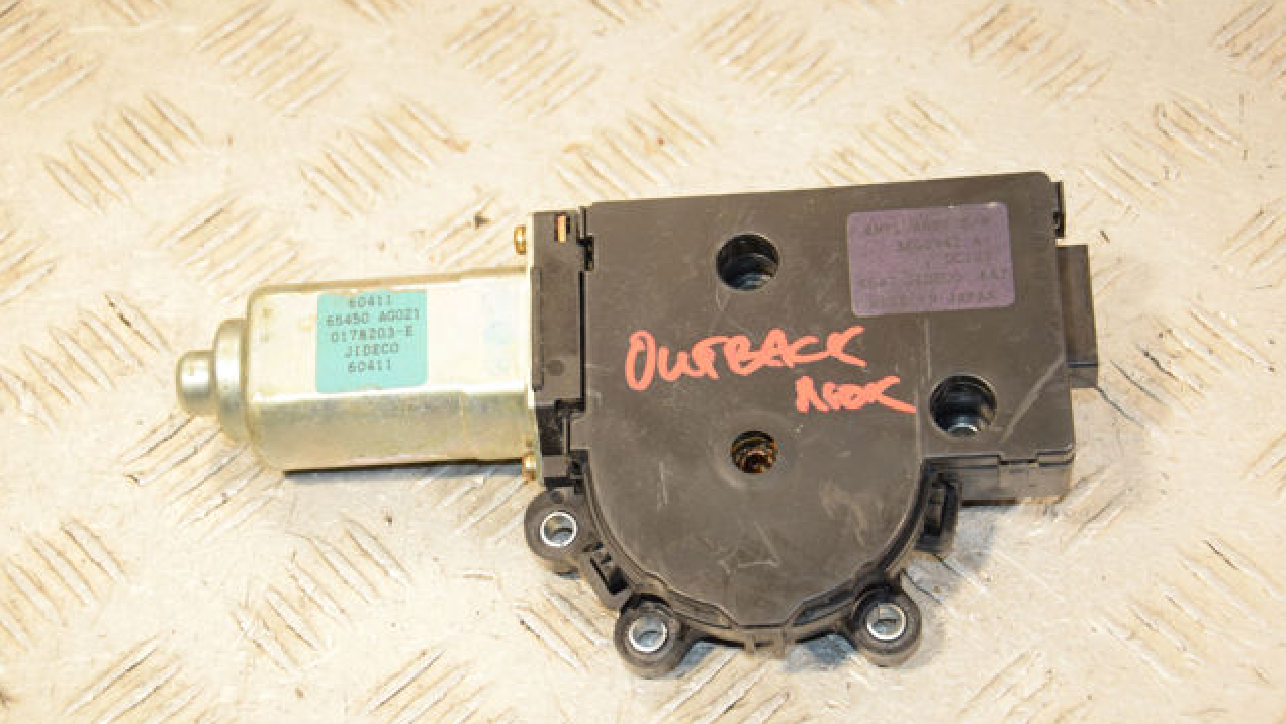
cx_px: 641
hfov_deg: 26.8
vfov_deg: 15.3
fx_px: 2694
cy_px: 322
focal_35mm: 79
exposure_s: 1/200
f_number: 5.6
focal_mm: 50
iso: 800
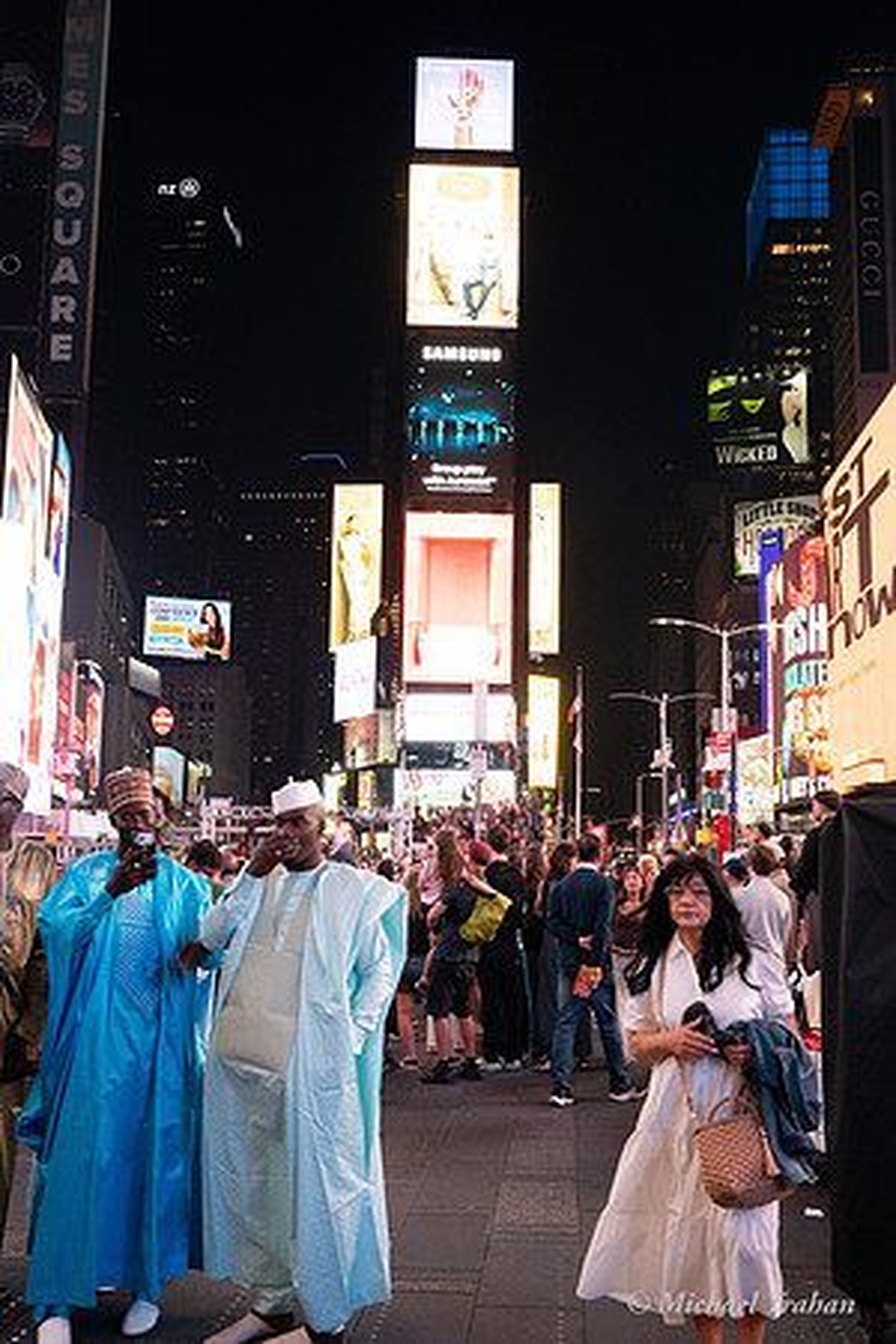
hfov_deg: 36.9
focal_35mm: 36
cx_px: 448
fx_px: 1344
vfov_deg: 53.1
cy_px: 672
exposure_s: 1/160
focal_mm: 36
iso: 5000
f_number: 9
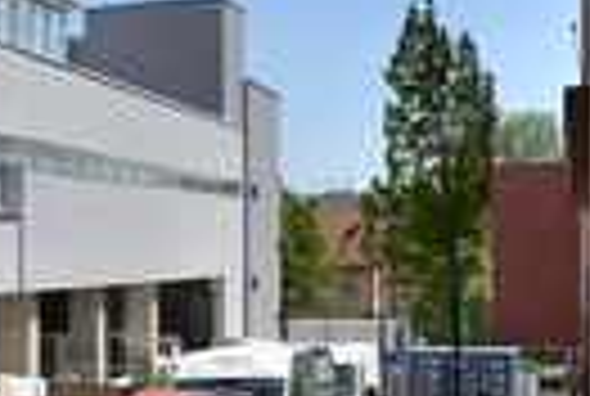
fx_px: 1560
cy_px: 11
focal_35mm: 95
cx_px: -329
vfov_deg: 14.3
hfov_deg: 18.6
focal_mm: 29
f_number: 8
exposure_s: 1/640
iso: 200
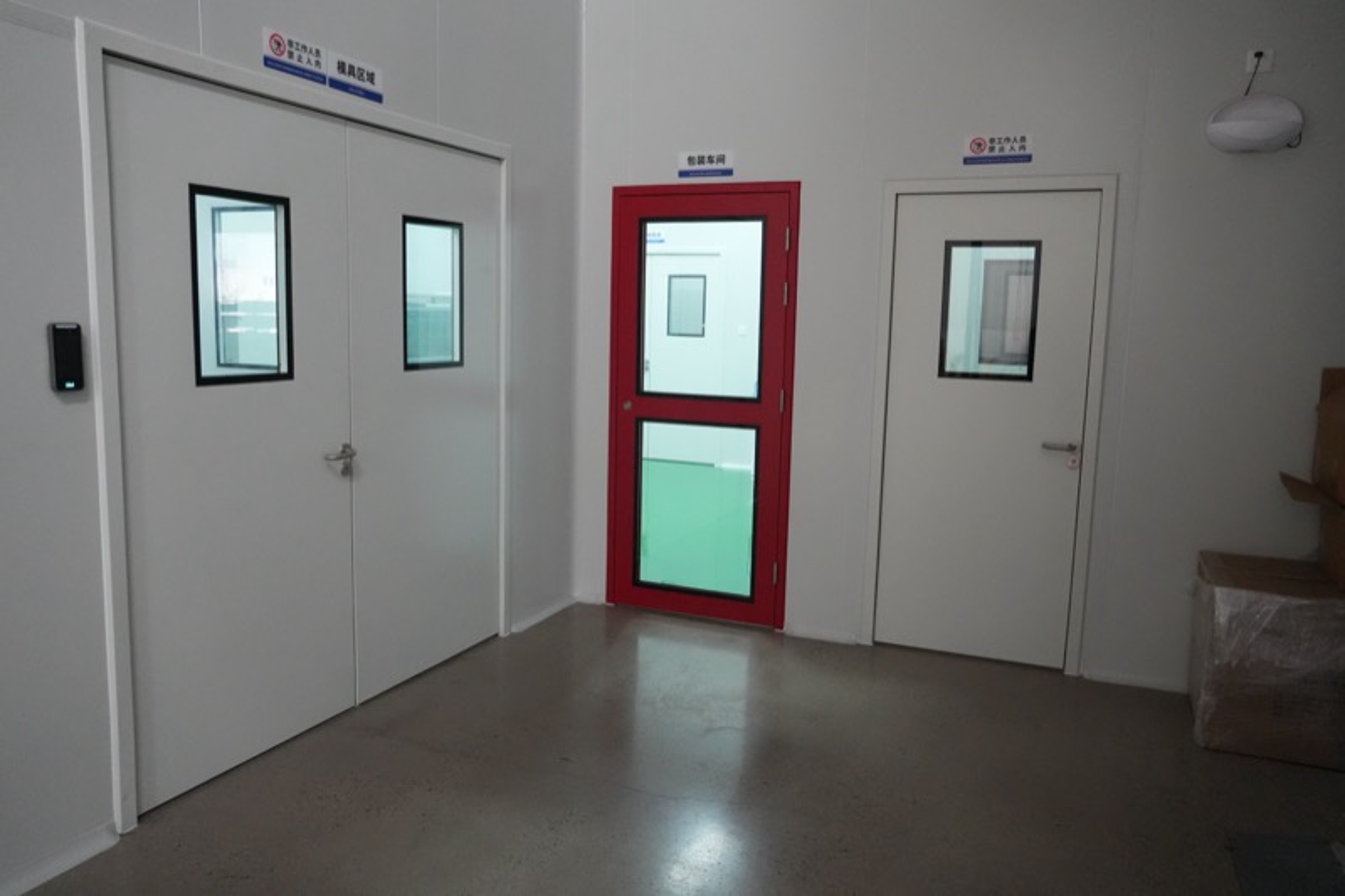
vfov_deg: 47.9
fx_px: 1008
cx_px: 672
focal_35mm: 27
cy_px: 448
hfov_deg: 67.4
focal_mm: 18
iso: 4000
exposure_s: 1/200
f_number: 3.5
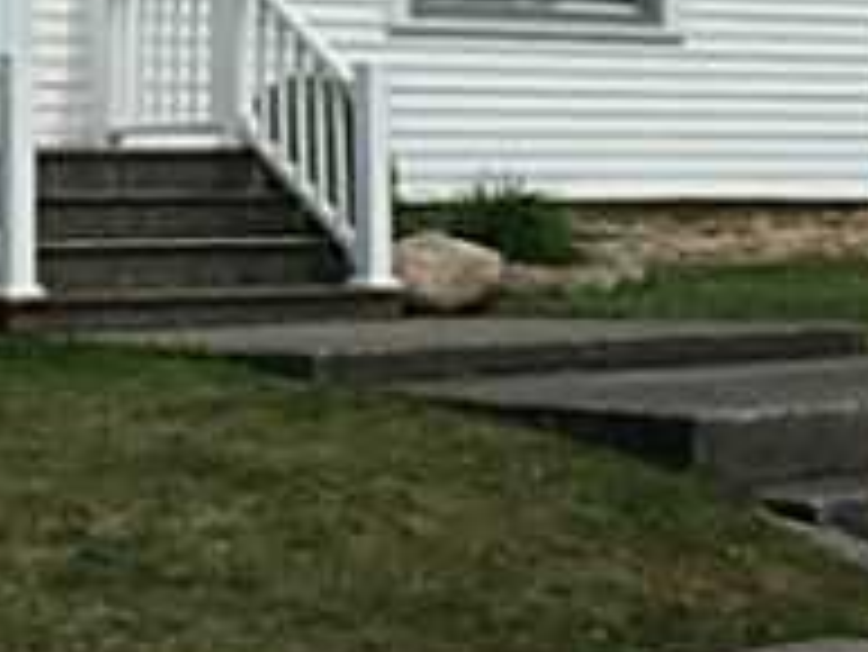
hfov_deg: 16.2
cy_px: -166
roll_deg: -0.5
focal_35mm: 120
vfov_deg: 12.0
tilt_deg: +9.0
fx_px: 3011
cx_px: 67
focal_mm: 4.15
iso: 32
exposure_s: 1/3300
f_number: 2.2
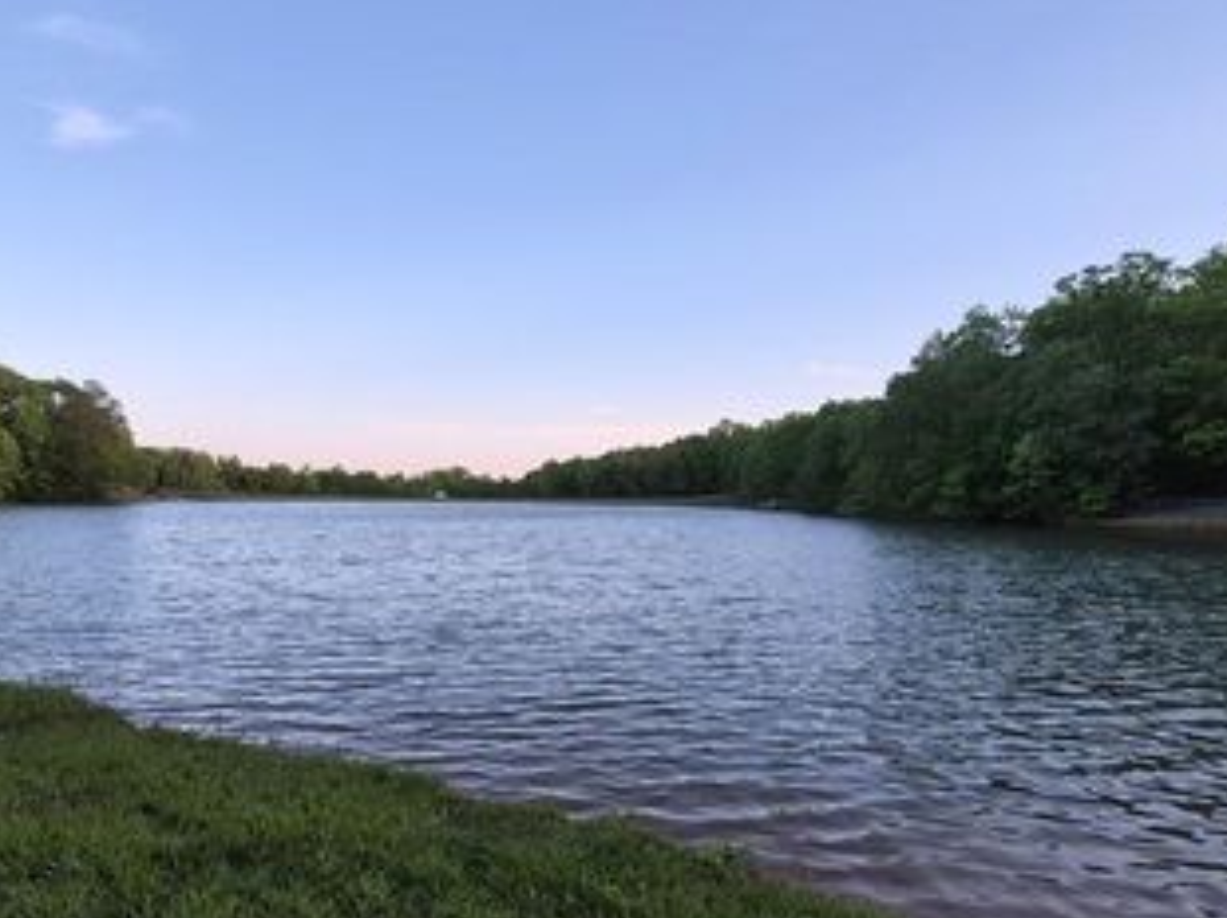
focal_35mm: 21
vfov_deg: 60.8
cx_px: 534
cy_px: 659
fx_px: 744
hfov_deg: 78.7
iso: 100
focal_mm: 1.74
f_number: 2.2
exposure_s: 1/718
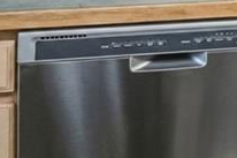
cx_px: 586
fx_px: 816
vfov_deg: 10.2
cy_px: -149
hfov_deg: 12.5
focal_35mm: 124
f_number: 8
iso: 400
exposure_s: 1/200
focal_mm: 16
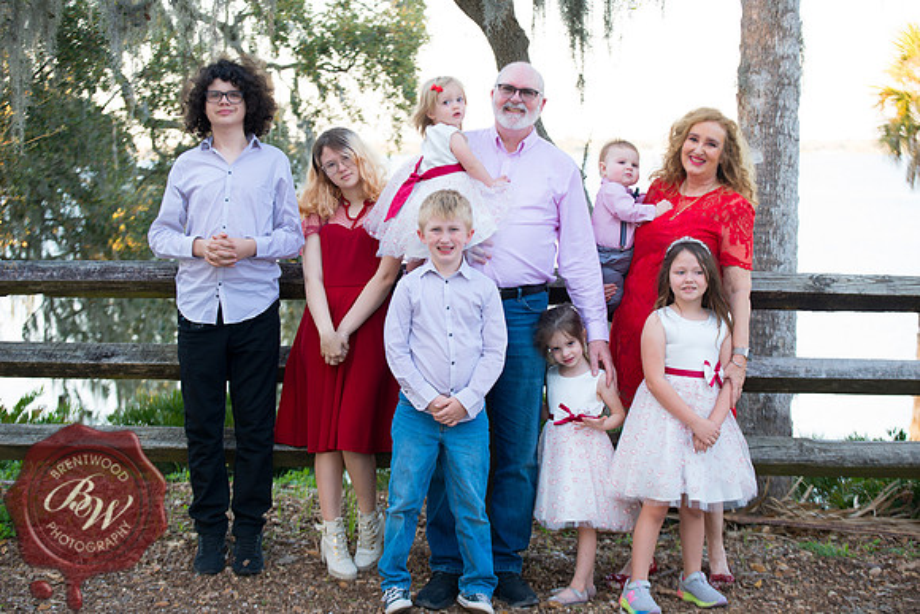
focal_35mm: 70
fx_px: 1789
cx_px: 460
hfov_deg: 28.8
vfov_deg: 19.5
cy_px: 307
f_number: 3.5
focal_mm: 70
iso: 200
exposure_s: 1/80
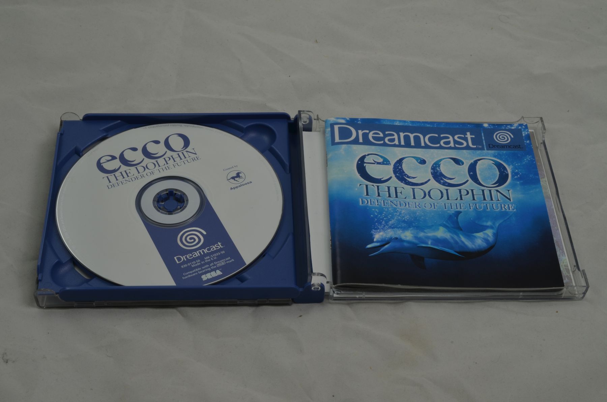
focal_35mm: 60
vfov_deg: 22.5
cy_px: 201
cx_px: 304
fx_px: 1010
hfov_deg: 33.5
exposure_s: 1/4
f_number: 20
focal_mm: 40
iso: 100
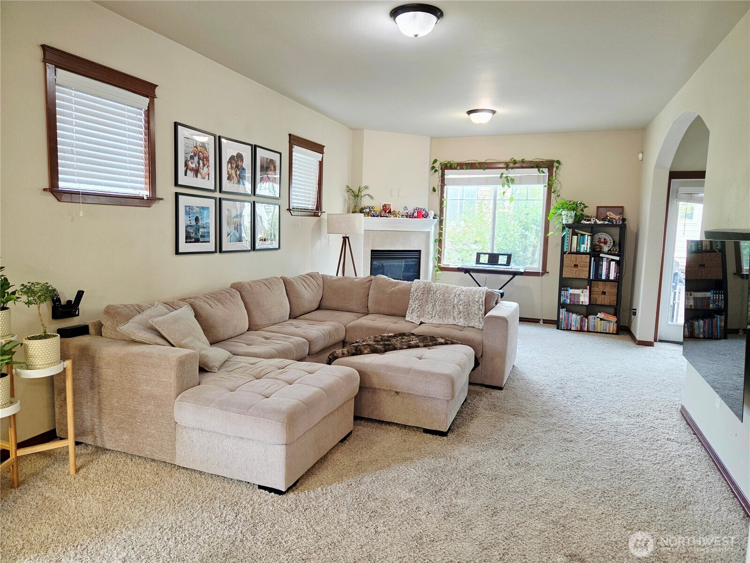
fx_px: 498
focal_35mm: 23
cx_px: 375
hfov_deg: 73.9
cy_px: 282
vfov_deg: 58.9
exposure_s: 1/120
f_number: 1.8
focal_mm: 5.4
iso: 160
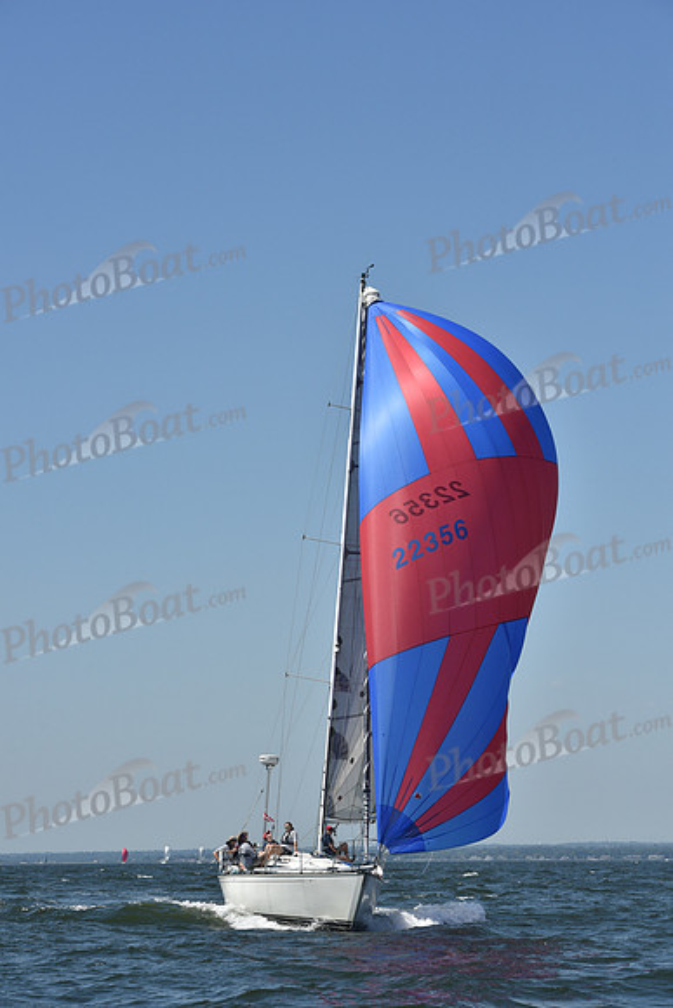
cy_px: 504
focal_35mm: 95
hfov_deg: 14.4
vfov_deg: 21.5
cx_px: 336
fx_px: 2662
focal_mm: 95
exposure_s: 1/1250
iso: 250
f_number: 9
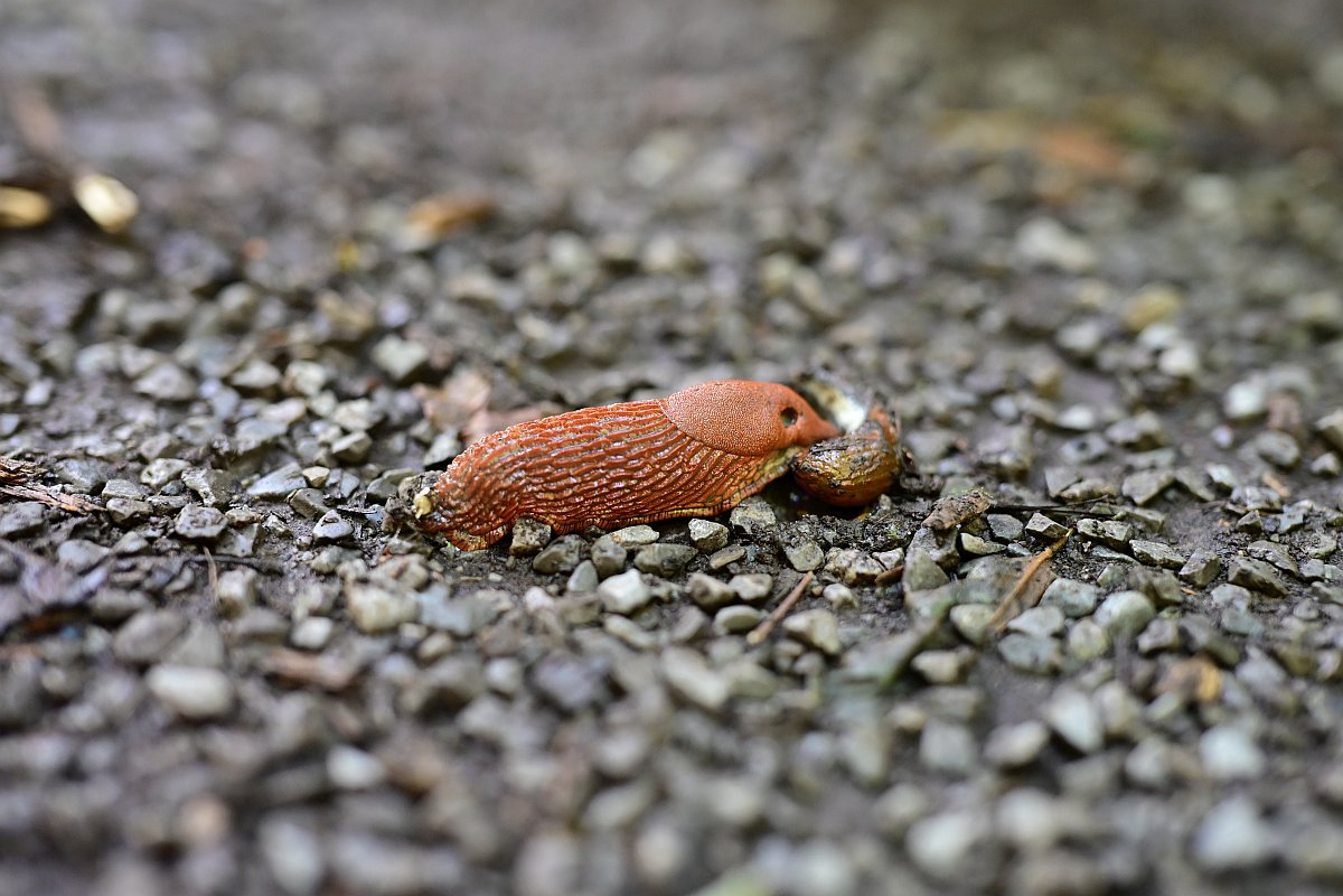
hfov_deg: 39.6
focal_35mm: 50
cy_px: 448
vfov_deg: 27.0
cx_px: 672
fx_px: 1865
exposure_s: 1/160
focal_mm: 50
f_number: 2
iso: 2200
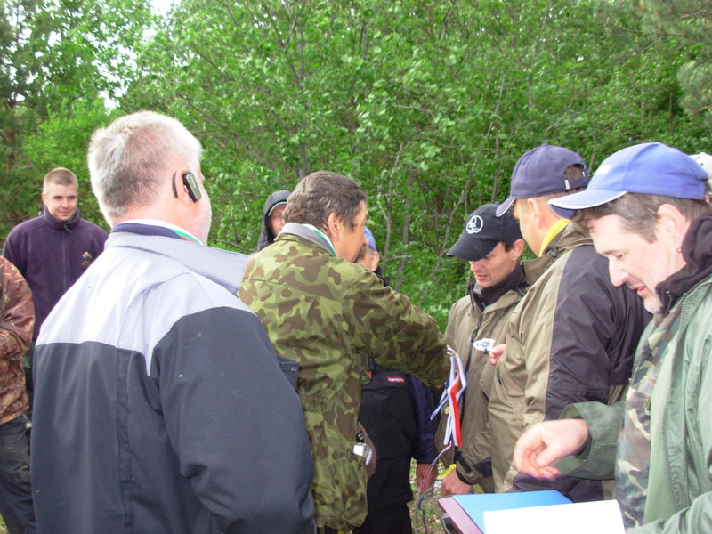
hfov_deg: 49.0
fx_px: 782
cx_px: 356
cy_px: 267
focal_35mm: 38
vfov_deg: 37.7
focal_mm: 6.3
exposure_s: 1/58.7
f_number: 2.9
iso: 92
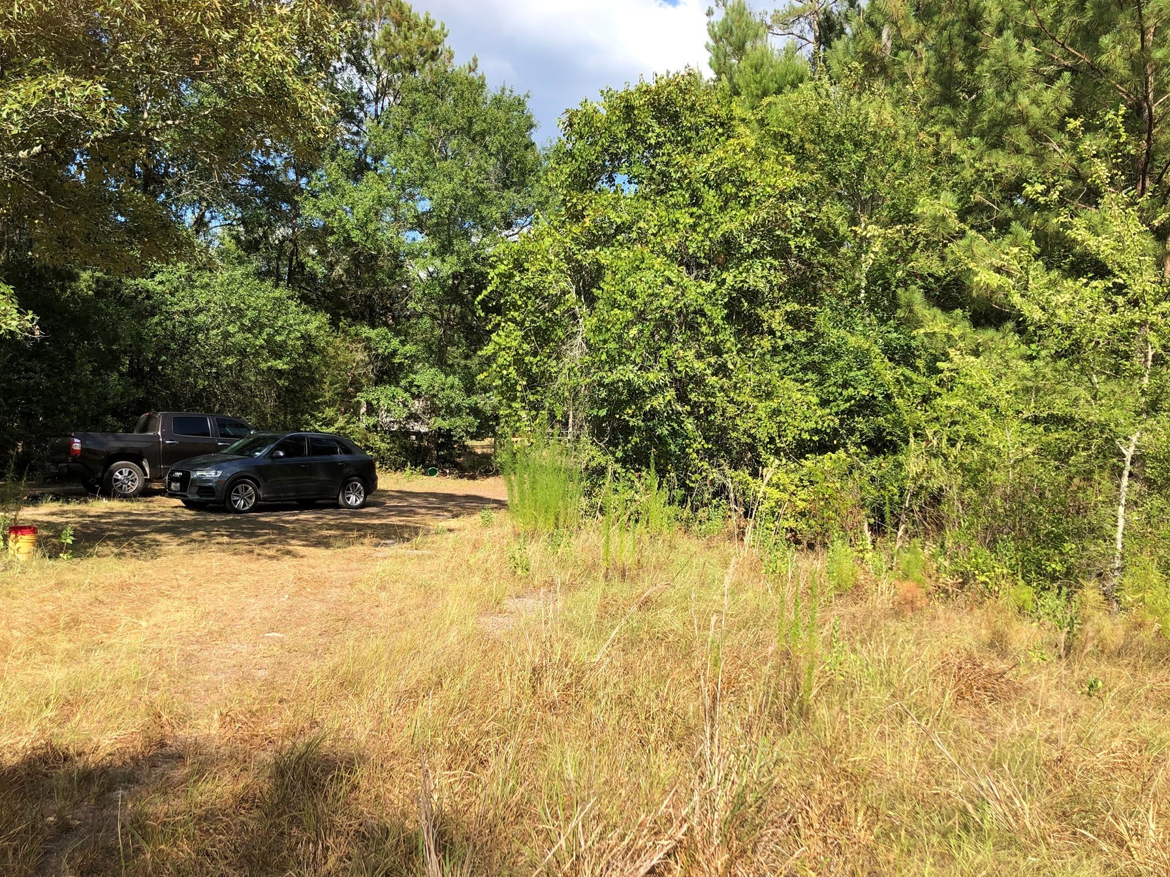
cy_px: 467
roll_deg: -2.2
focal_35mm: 32
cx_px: 545
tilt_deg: +1.4
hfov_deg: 56.8
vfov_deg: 44.1
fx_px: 1082
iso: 20
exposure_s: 1/1104
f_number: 1.8
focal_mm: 3.99
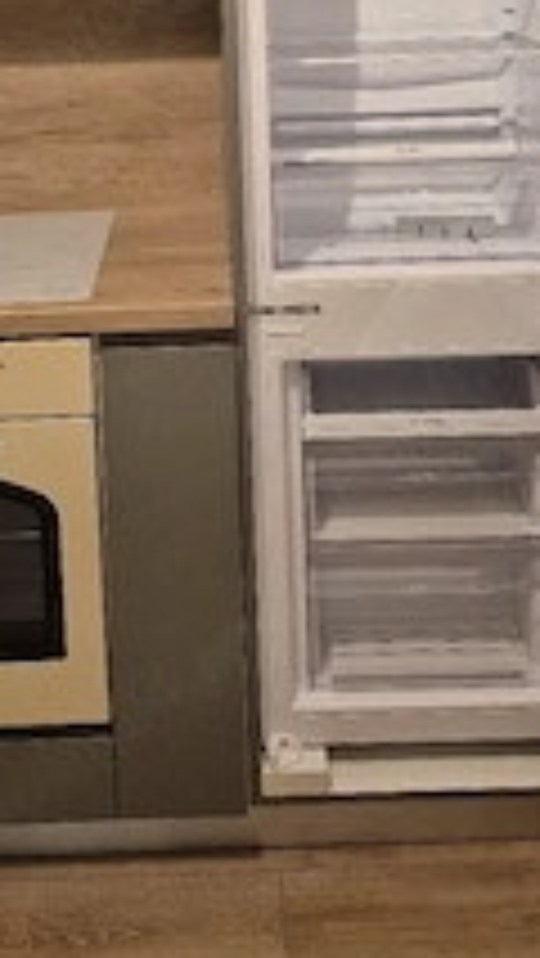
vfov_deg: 40.2
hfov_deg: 25.4
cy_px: 81
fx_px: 1195
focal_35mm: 47
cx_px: 202
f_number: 1.8
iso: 500
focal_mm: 5.4
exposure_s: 1/100
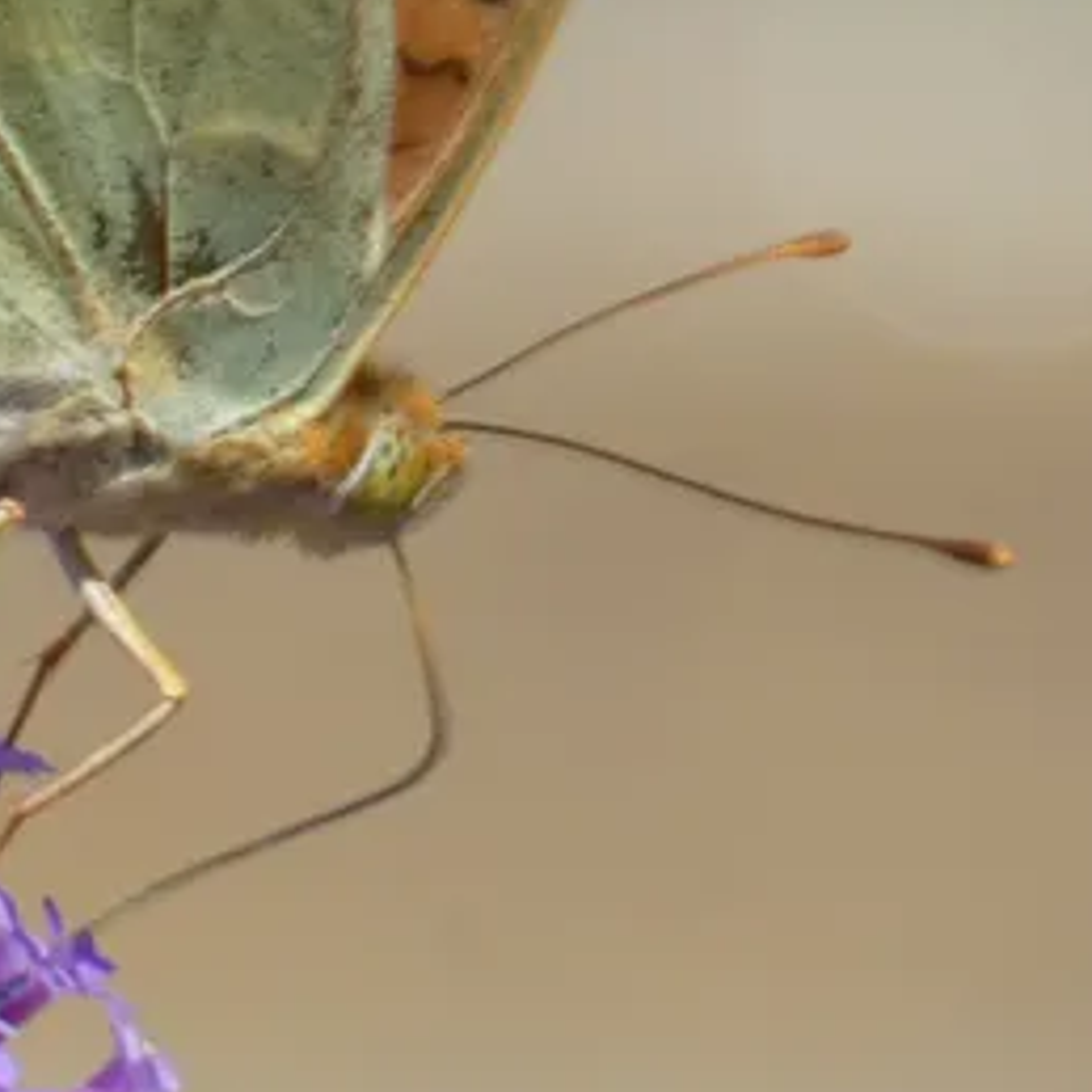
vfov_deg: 0.9
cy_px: 93
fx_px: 68918
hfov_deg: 0.9
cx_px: 228
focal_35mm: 1931
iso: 80
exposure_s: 1/160
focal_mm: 158.6
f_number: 5.6
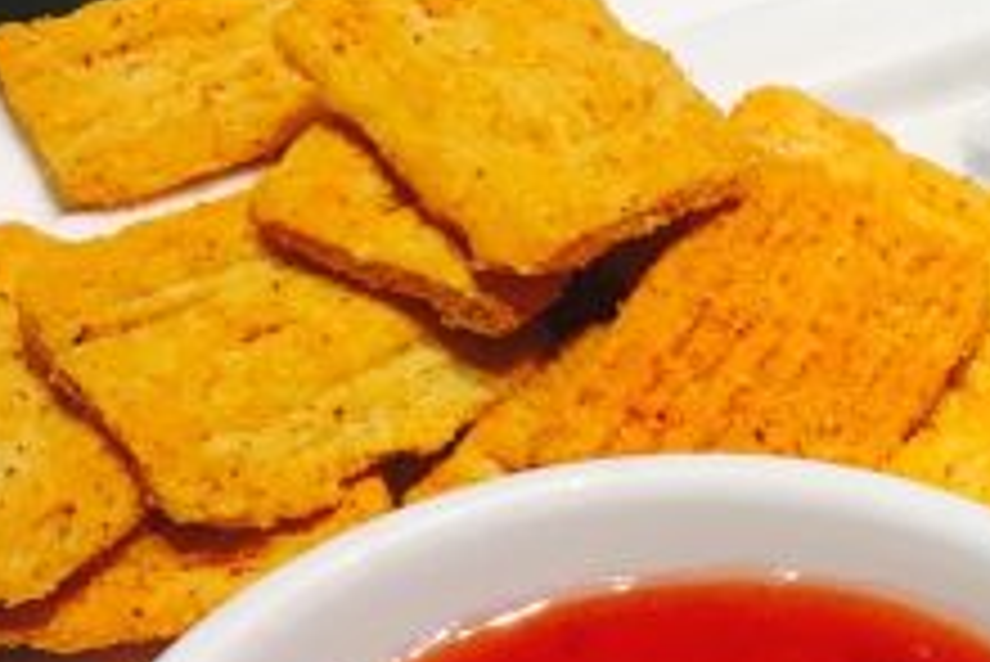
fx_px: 2642
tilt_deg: -50.8
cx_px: 1224
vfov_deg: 14.0
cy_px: 687
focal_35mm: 96
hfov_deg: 19.8
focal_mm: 4.15
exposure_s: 1/33
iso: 32
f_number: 2.2
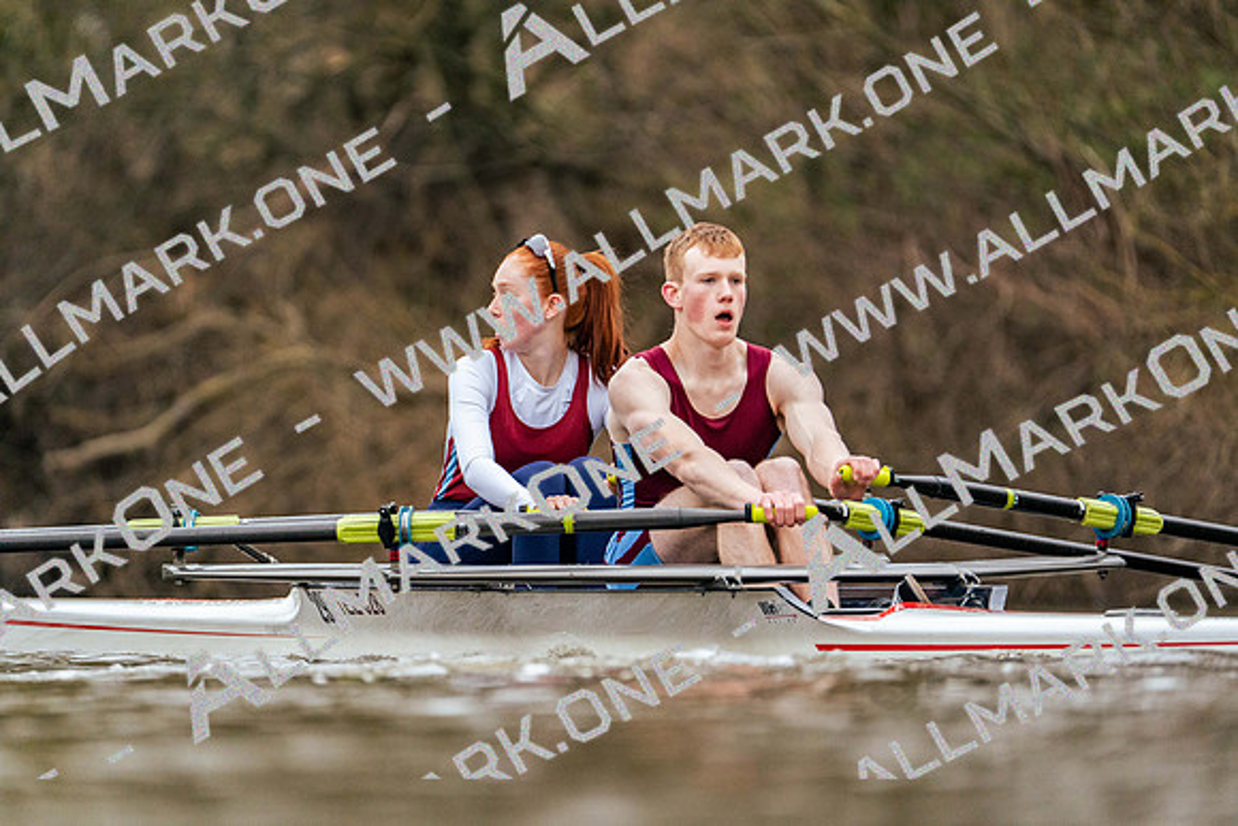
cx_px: 619
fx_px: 20637
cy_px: 413
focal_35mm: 600
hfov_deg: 3.4
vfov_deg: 2.3
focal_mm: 600
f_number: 6.3
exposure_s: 1/2000
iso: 4000
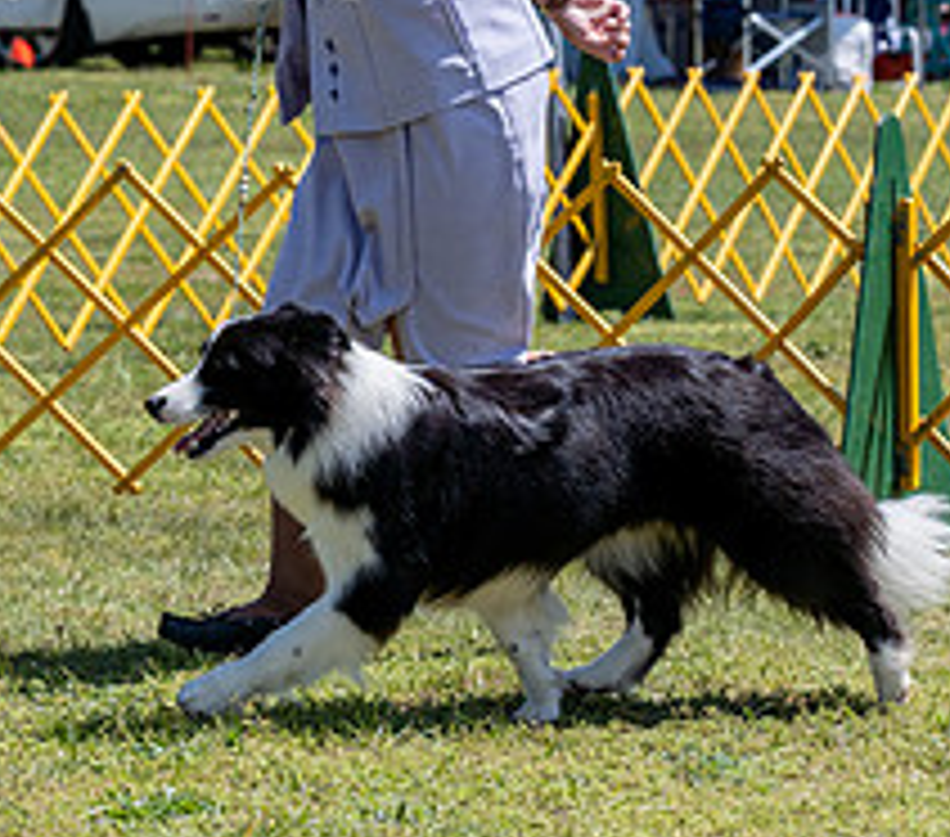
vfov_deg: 5.5
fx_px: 8693
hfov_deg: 6.3
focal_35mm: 297
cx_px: 423
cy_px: 130
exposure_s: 1/1600
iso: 500
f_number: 7.1
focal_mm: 103
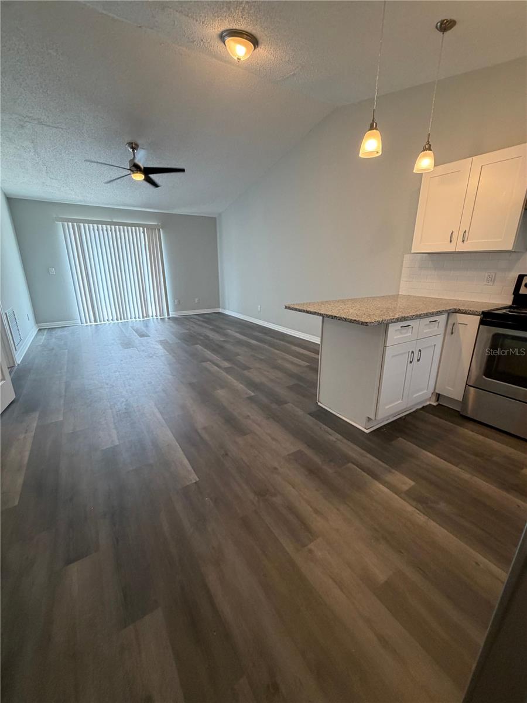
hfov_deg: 85.7
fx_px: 284
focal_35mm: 14
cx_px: 264
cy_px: 352
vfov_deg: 102.1
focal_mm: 2.22
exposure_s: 1/120
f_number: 2.2
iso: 250
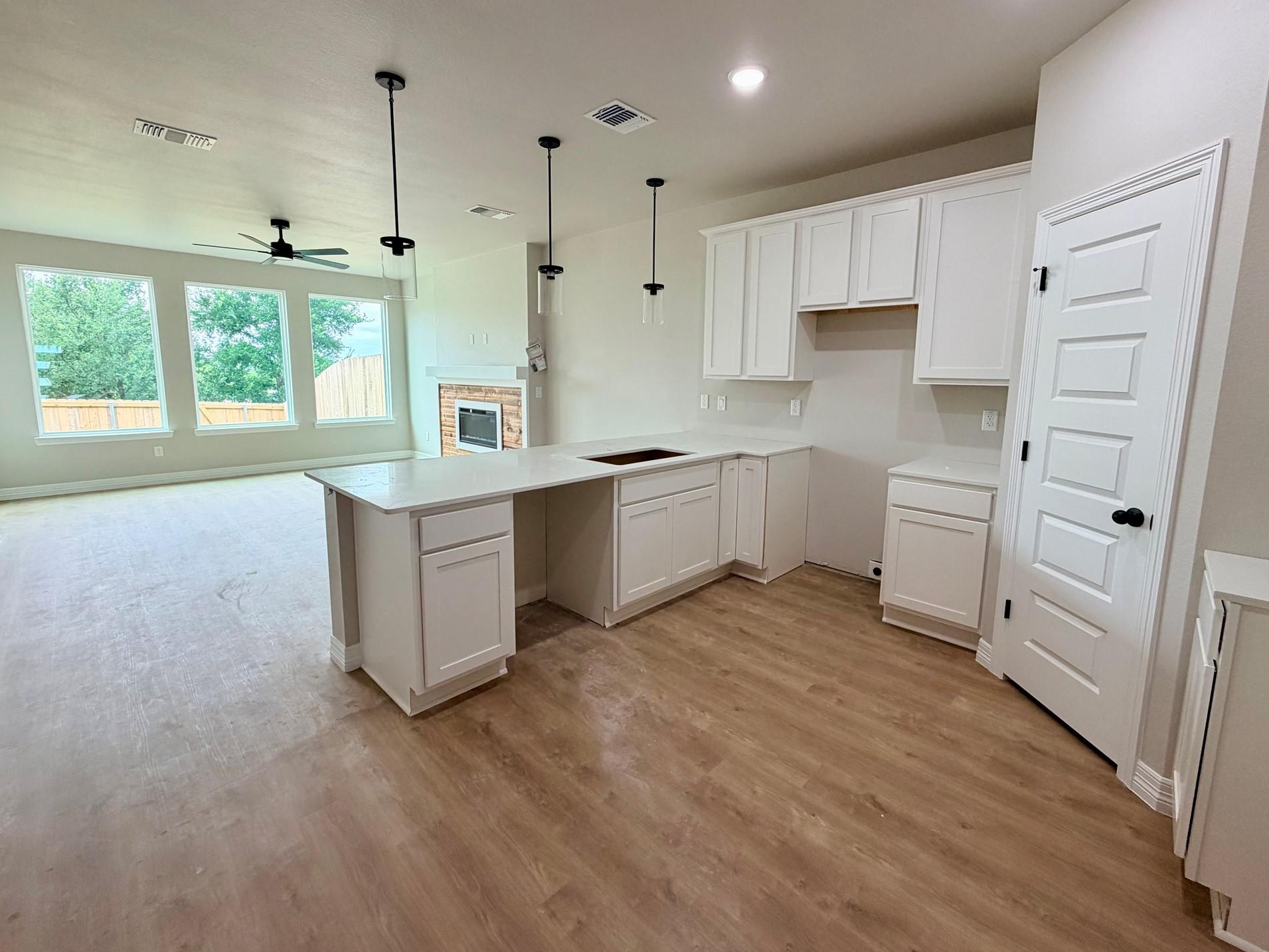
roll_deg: -0.2
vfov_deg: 81.7
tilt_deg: -7.8
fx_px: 550
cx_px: 649
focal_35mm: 15
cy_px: 444
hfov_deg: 98.1
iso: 100
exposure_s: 1/120
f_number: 2.2
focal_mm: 2.22
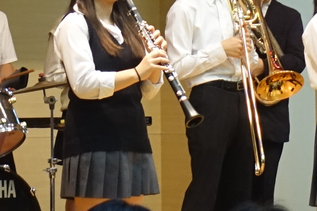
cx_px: 32
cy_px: -23
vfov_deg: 3.9
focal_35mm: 353
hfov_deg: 5.8
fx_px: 3109
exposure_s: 1/80
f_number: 2.8
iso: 800
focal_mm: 25.26
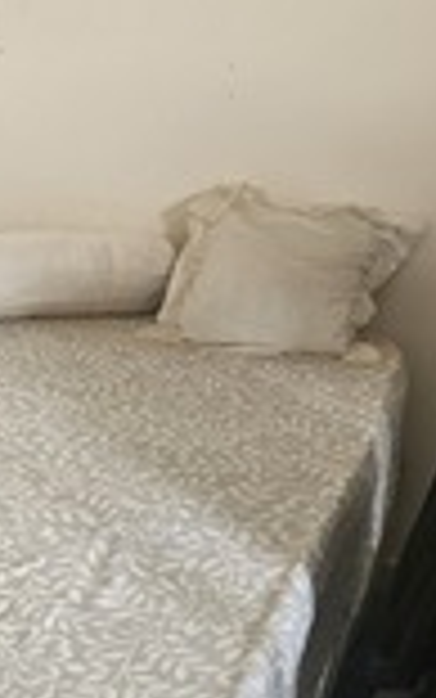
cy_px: 511
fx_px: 1368
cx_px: -299
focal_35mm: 72
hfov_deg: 15.9
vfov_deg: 28.2
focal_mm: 5.4
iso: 320
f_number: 1.8
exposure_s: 1/100
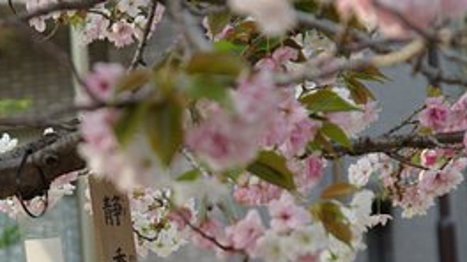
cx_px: 129
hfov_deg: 10.1
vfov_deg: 5.7
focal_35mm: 214
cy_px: 219
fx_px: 2648
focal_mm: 70
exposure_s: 1/90
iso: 100
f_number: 4.5
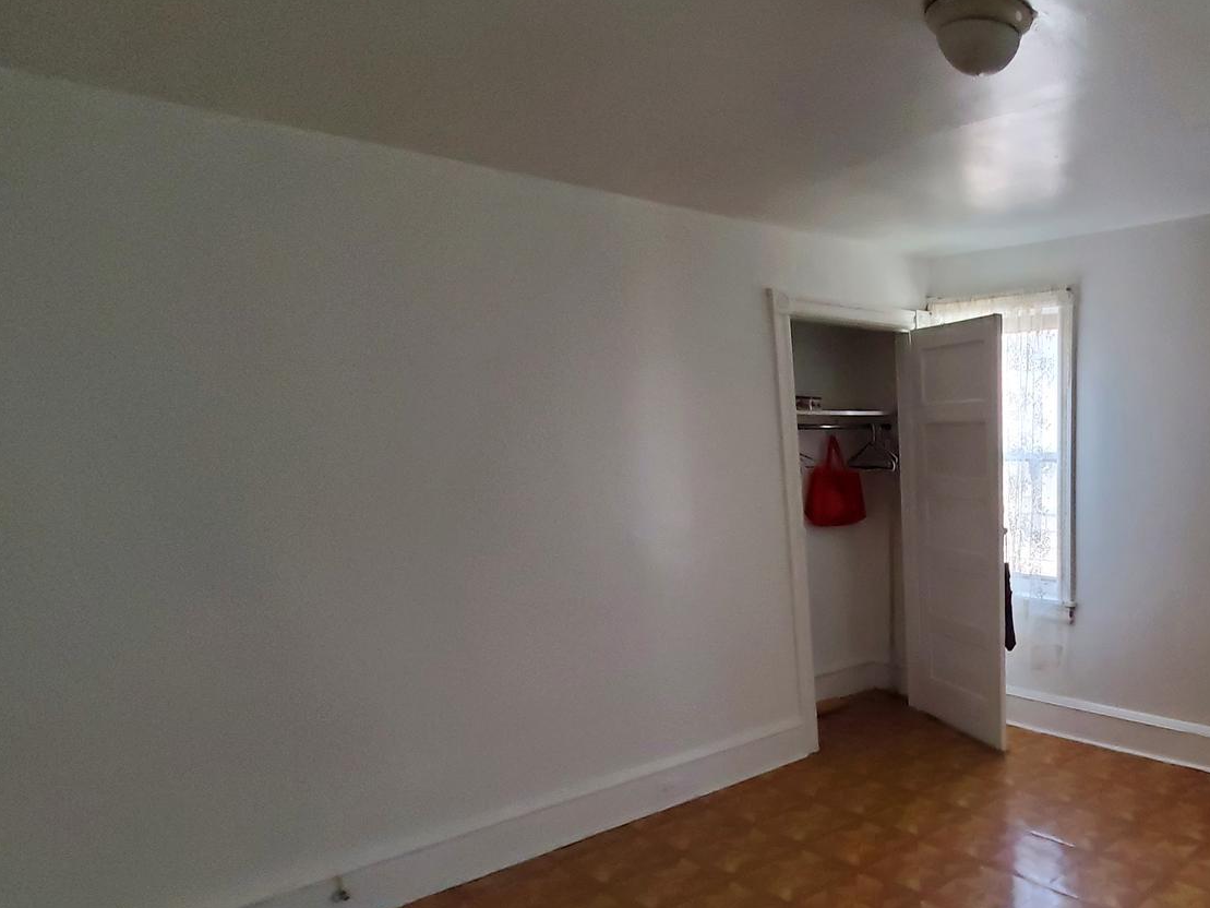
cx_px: 1041
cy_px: 633
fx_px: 839
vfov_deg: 55.2
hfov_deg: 62.5
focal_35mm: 24
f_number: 2.2
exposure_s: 1/60
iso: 500
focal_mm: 1.8
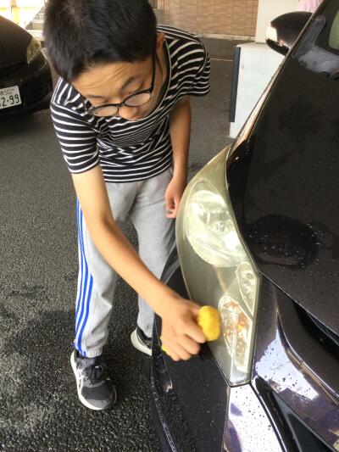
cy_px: 226
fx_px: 405
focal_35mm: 31
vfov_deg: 58.3
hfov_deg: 45.5
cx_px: 170
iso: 32
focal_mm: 3.3
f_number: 2.4
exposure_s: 1/40
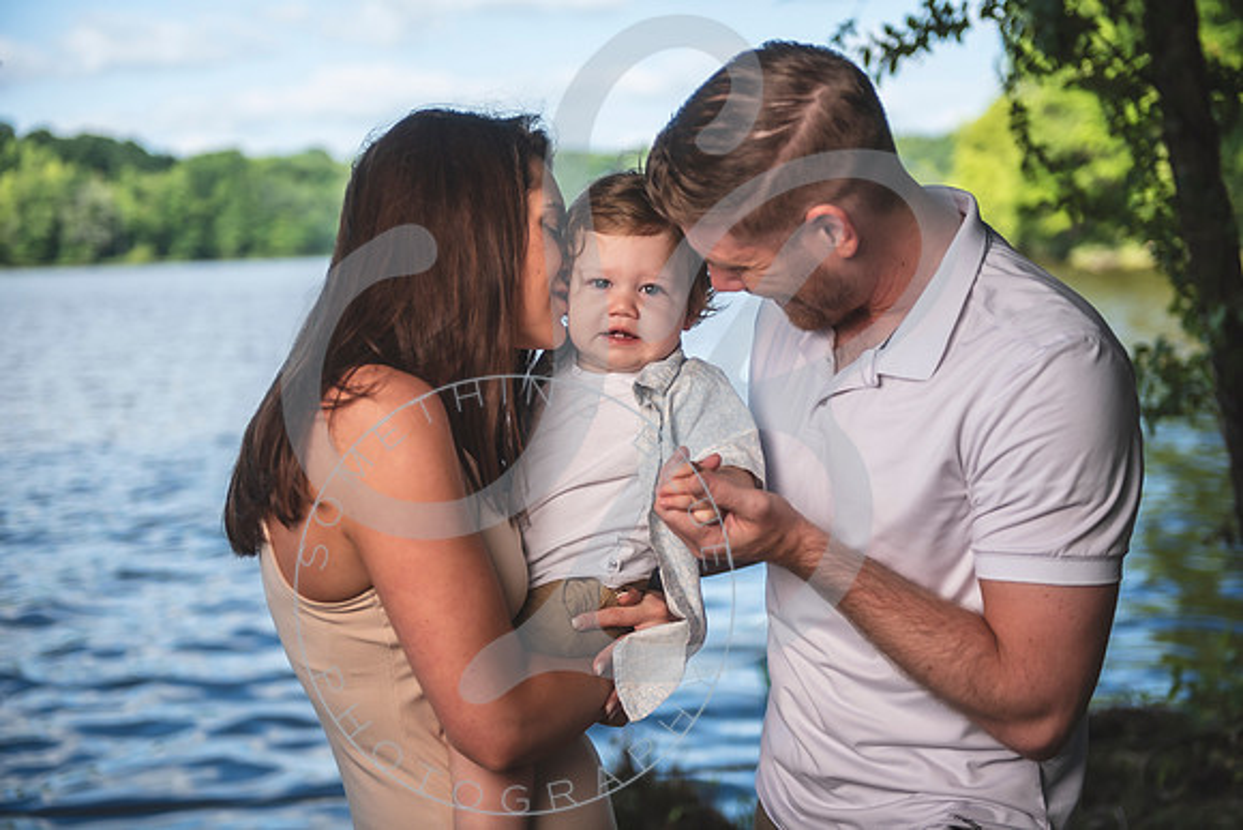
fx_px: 1934
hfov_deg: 35.6
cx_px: 622
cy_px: 415
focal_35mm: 56
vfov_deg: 24.2
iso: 100
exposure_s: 1/800
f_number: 2.8
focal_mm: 56
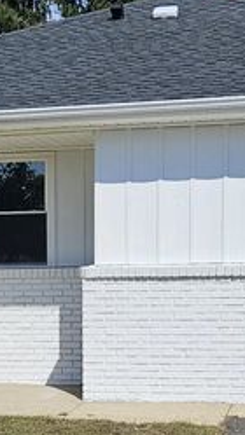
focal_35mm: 103
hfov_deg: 11.6
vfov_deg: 20.5
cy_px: 346
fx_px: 1190
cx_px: 5
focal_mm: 5.4
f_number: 1.8
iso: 25
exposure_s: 1/3589
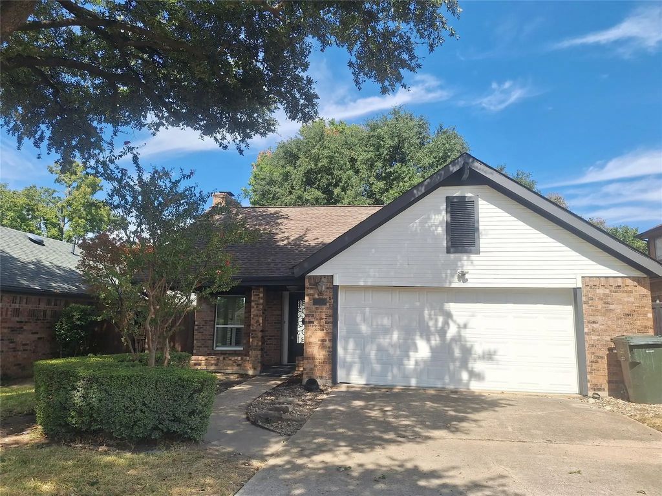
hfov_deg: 73.9
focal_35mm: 23
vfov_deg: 58.9
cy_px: 248
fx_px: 440
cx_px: 331
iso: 40
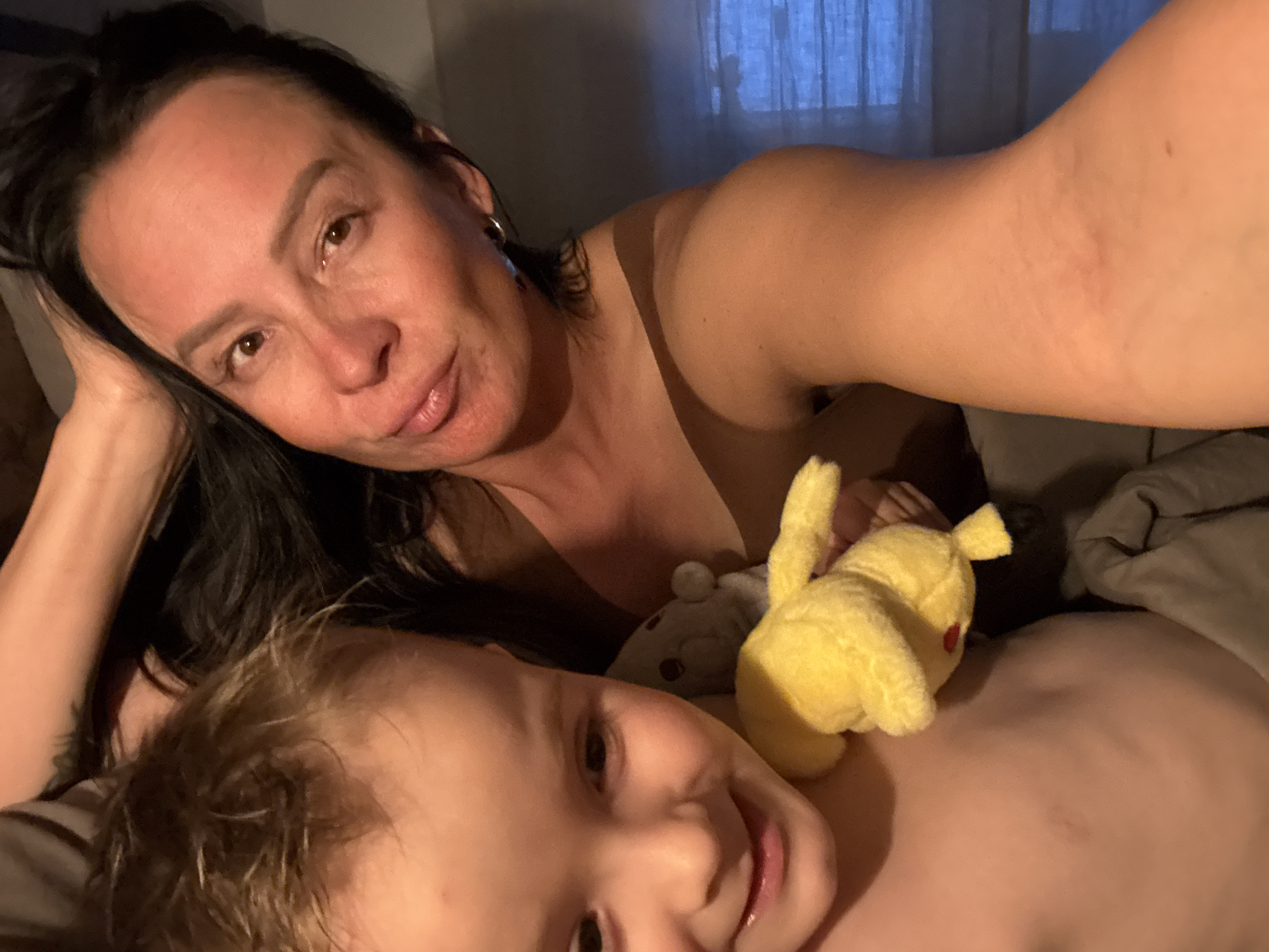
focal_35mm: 30
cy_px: 476
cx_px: 634
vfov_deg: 46.8
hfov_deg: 60.0
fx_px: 1100
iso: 640
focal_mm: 2.69
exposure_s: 1/24
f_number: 1.9
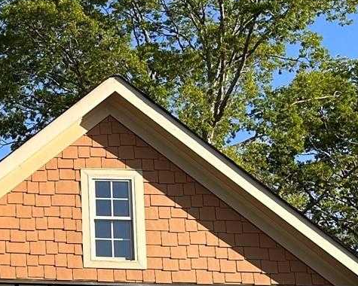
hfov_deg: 16.3
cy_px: 230
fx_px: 1070
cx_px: -268
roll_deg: -2.2
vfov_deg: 15.1
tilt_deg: +14.0
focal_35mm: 101
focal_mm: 6.86
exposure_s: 1/2732
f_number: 1.78
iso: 80
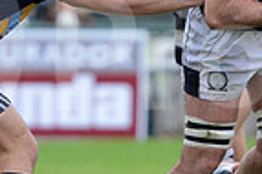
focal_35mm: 1098
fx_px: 7982
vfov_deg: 1.2
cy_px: 47
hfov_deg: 1.9
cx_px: 203
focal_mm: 270
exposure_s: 1/500
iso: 1600
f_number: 4
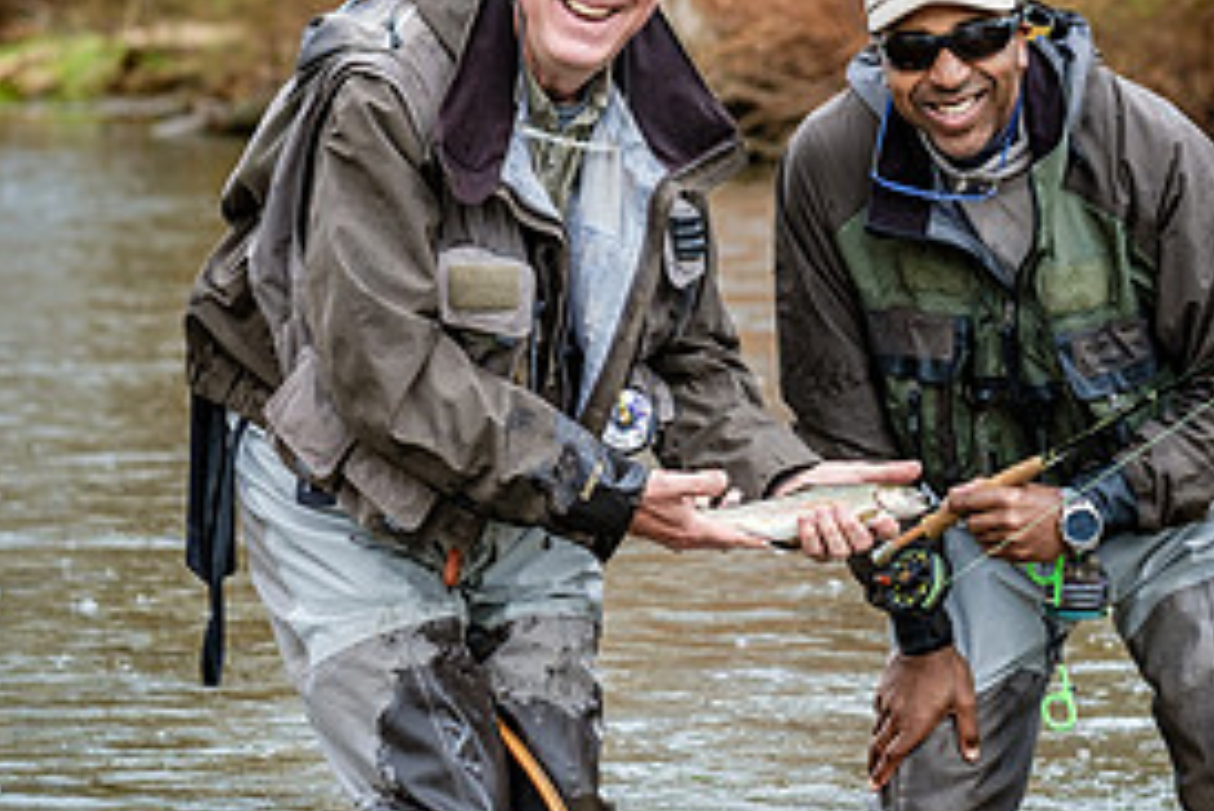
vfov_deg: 7.1
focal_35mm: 193
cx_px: 809
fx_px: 6512
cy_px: 200
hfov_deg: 10.6
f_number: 2.8
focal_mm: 56
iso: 160
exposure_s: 1/600
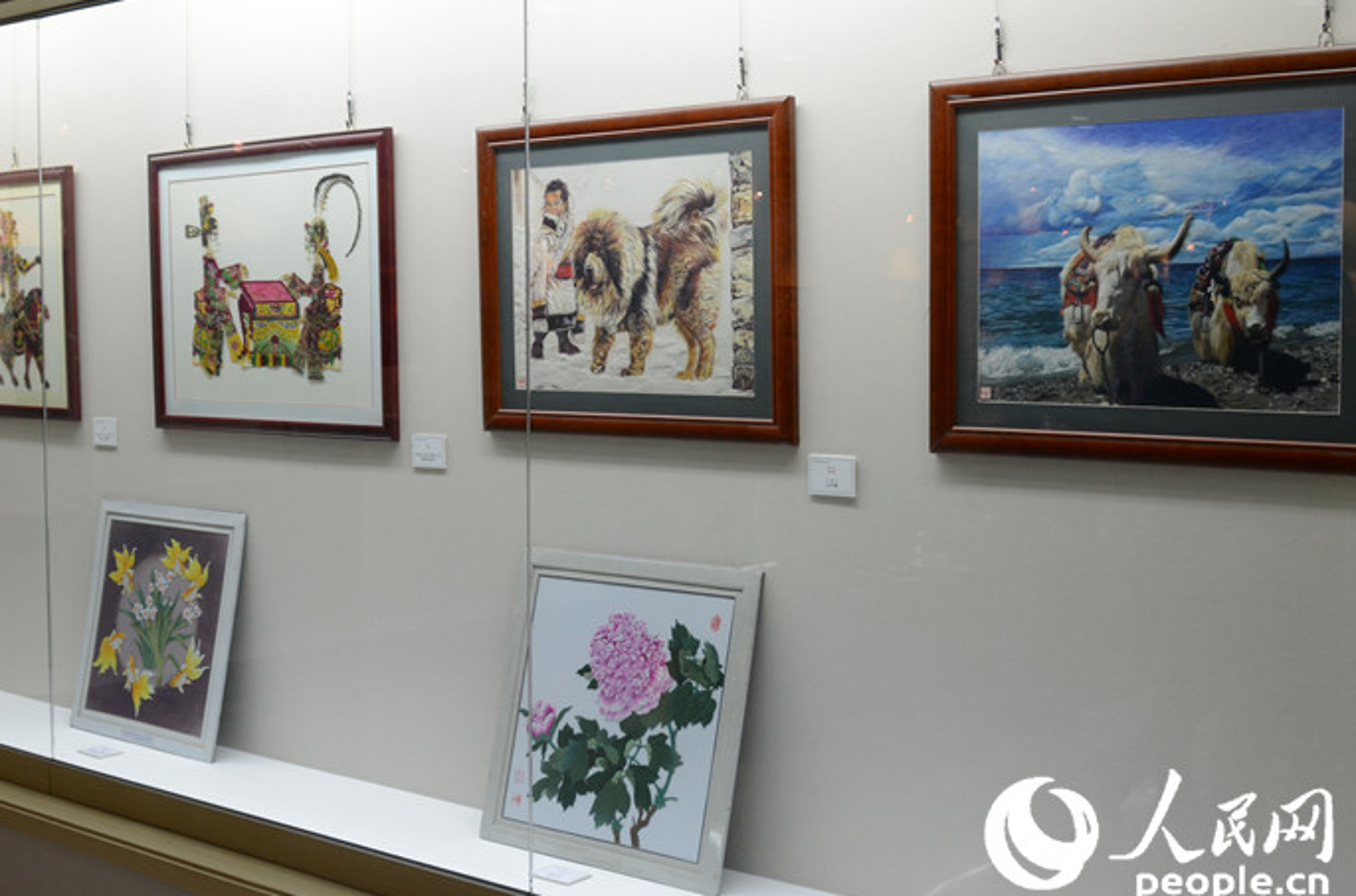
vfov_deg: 29.1
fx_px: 1728
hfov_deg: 42.8
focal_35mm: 46
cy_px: 427
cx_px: 616
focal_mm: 28
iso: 500
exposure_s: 1/80
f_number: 4.5
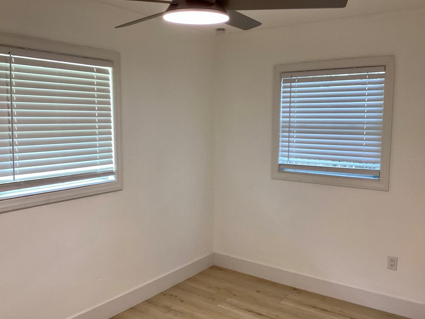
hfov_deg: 56.8
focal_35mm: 32
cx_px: 208
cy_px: 159
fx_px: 393
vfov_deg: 44.2
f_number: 2.4
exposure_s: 1/60
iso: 64
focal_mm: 3.3
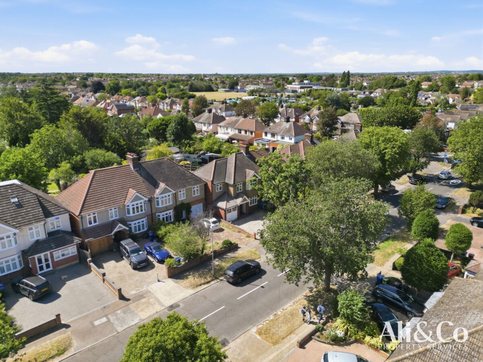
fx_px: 335
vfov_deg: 56.8
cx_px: 242
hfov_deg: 71.6
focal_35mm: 24
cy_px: 181
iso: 110
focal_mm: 6.7
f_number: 1.7
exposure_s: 1/2000
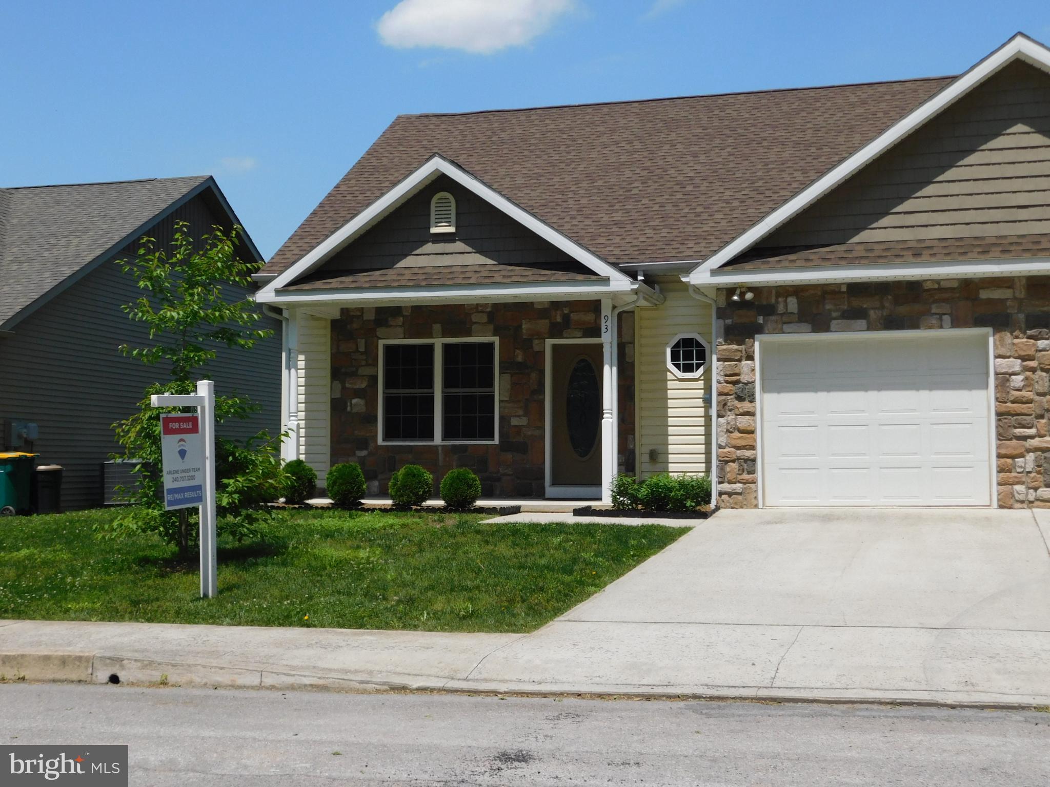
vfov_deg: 32.2
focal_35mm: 45
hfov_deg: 42.1
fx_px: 1365
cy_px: 394
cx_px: 525
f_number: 7.4
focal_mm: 8
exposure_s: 1/400
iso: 125
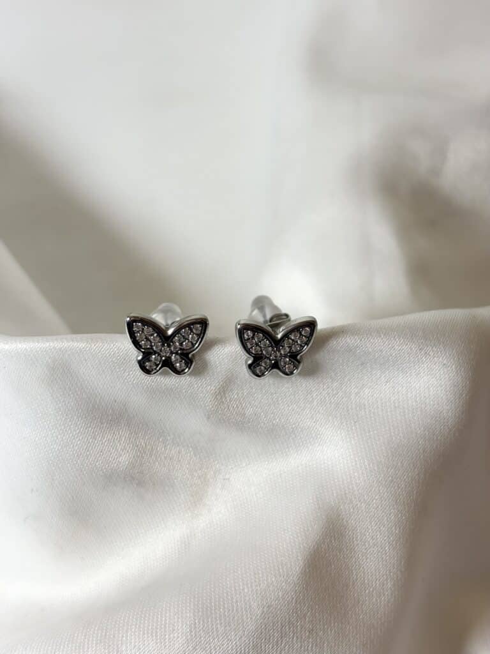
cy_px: 327
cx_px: 245
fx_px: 981
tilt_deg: -58.6
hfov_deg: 28.0
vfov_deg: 36.8
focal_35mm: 52
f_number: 1.6
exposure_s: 1/172
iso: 32
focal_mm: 5.96
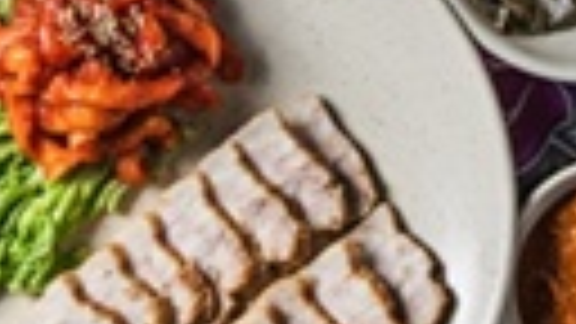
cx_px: 364
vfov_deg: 7.8
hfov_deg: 14.0
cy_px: -122
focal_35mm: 153
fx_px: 2337
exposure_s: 1/160
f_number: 8
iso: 160
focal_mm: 34
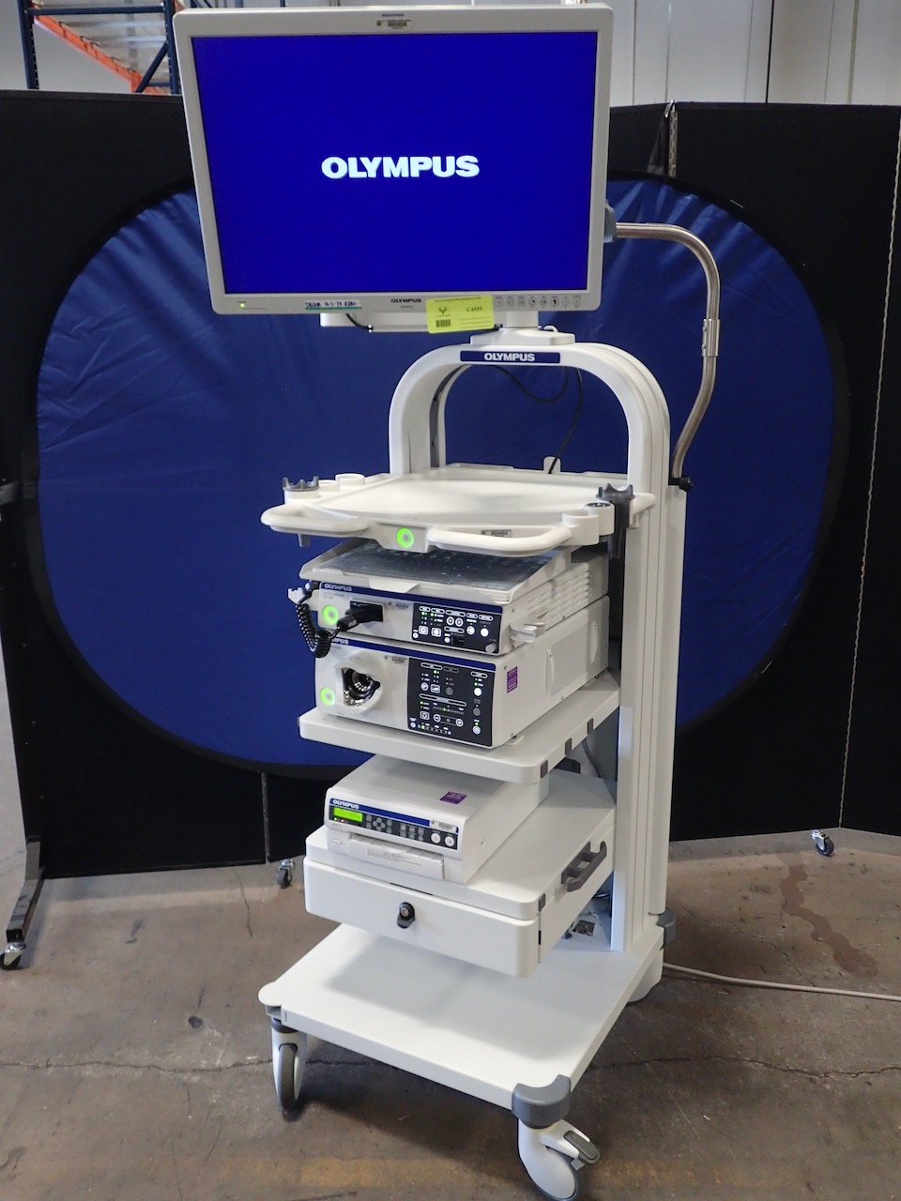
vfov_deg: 60.0
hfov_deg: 46.8
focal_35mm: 30
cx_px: 450
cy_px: 600
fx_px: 1041
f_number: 2.3
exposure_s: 1/30
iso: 400
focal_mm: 5.5
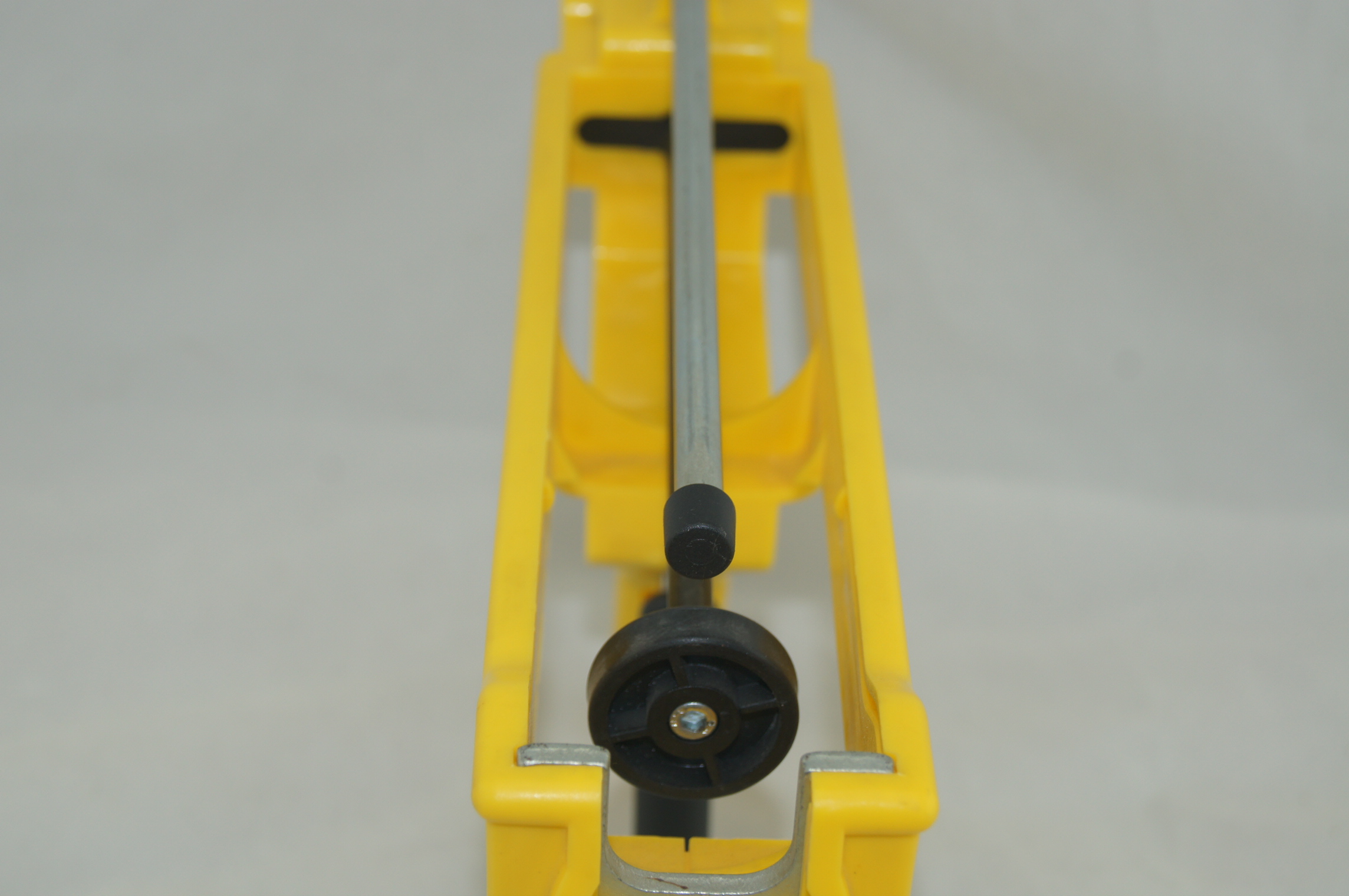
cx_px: 674
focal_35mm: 75
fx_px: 2807
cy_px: 448
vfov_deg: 18.1
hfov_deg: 27.0
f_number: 6.3
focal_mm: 50
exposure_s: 1/160
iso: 200
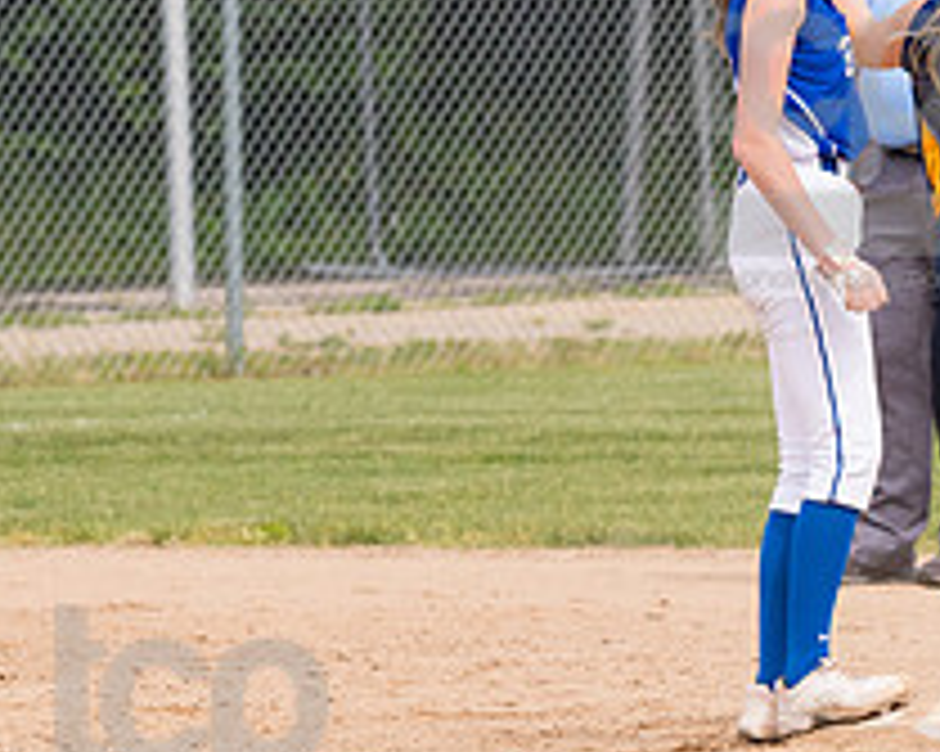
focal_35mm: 741
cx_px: 828
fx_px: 20605
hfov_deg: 2.6
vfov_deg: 2.1
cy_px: 135
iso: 320
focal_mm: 190
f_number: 5.6
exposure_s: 1/1600
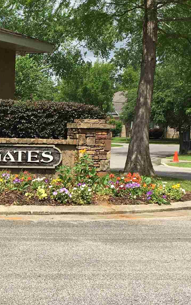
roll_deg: -1.1
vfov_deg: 25.2
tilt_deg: -3.0
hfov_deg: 15.2
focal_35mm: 82
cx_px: -50
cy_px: 174
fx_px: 683
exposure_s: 1/1350
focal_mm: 4.15
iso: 25
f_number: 2.2
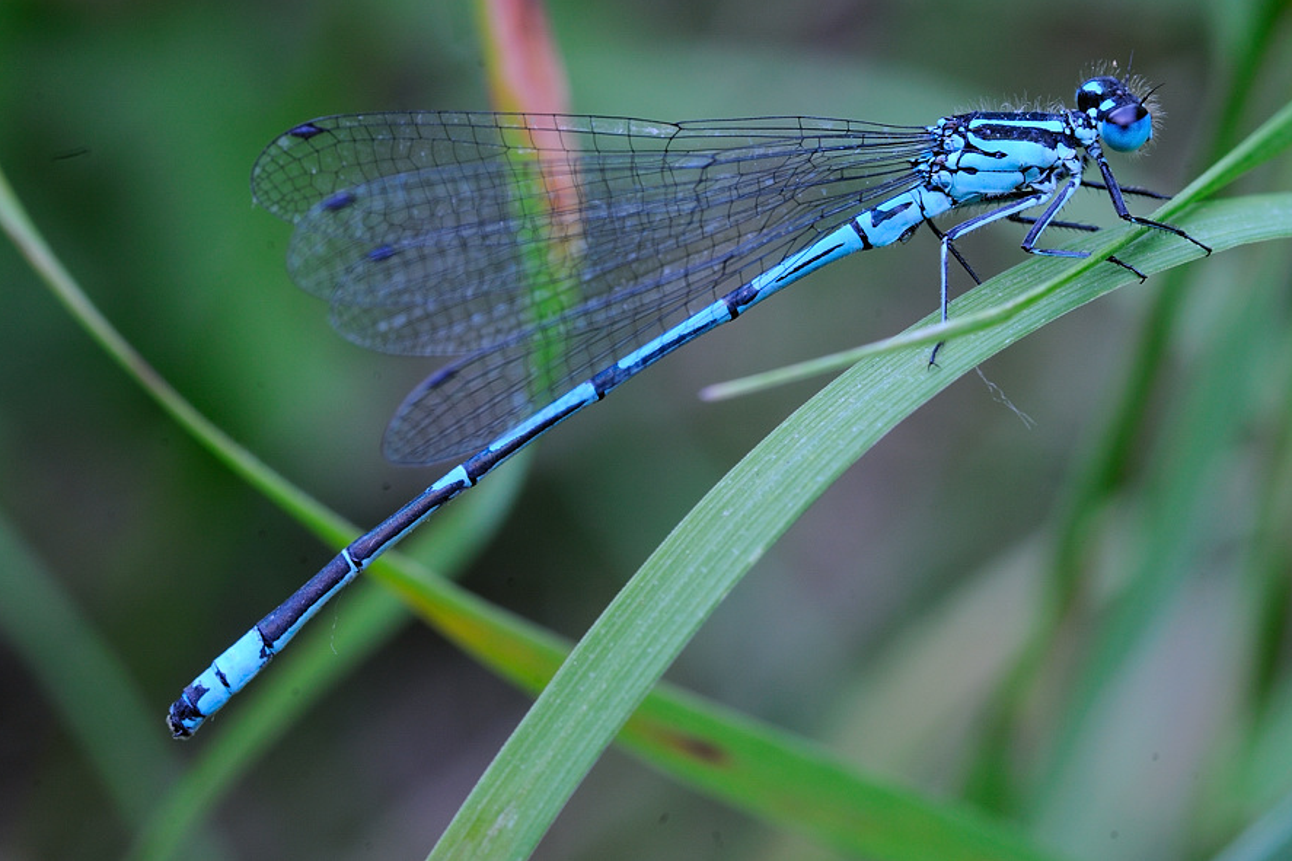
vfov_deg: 9.0
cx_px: 647
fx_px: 5454
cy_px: 428
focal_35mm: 152
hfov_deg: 13.5
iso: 200
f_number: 18
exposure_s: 4
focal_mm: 100
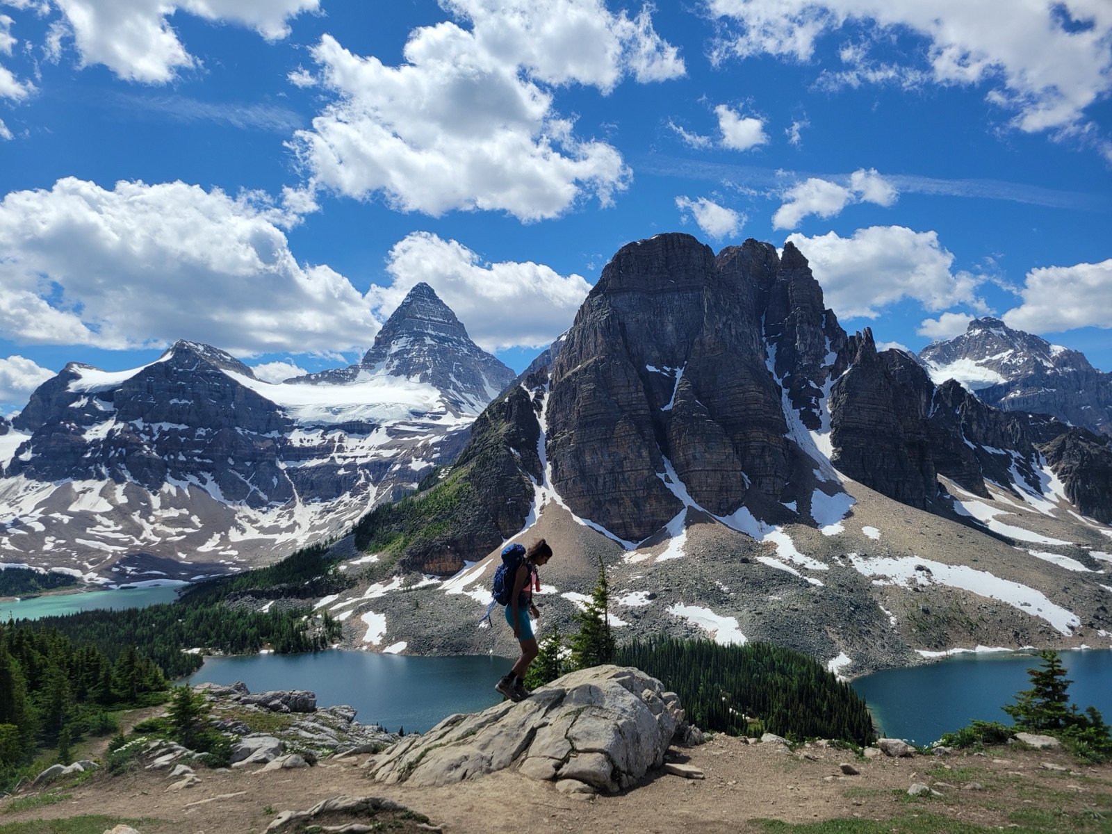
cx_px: 556
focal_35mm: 26
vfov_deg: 53.1
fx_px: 835
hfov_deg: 67.3
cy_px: 417
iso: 40
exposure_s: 1/4980
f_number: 1.8
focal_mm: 5.4
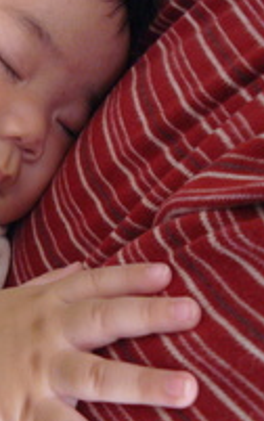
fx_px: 873
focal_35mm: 76
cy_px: 163
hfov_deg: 16.7
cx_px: -19
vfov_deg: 27.0
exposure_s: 1/20
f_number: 2.8
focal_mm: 6
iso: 200
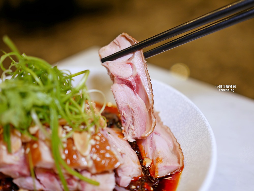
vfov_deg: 29.1
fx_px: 367
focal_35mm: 50
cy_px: 96
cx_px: 127
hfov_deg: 38.2
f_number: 1.8
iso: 200
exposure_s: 1/80
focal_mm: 25
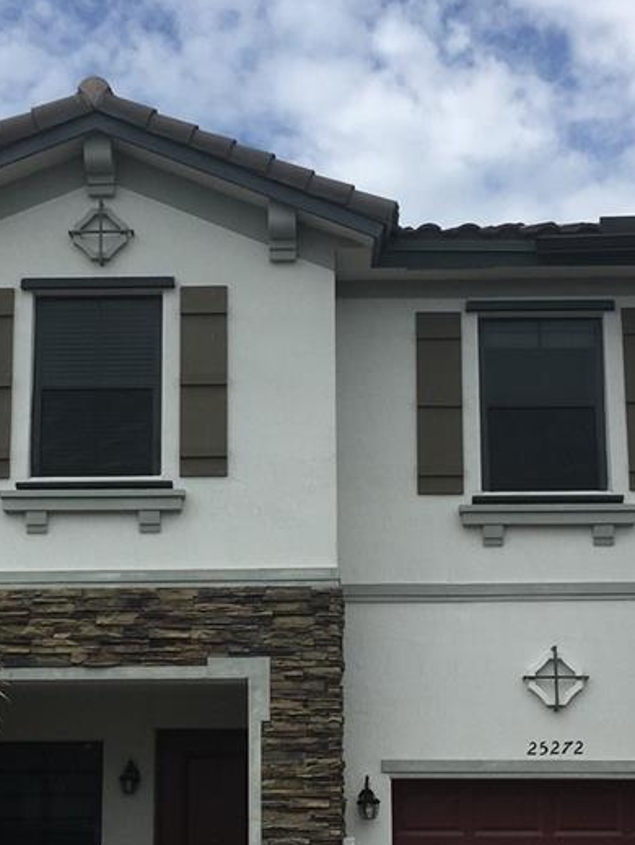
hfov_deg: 22.0
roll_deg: -0.6
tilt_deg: +12.0
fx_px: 1637
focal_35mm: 67
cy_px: 581
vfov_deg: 28.7
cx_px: 306
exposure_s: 1/1923
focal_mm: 4.15
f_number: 2.2
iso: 25
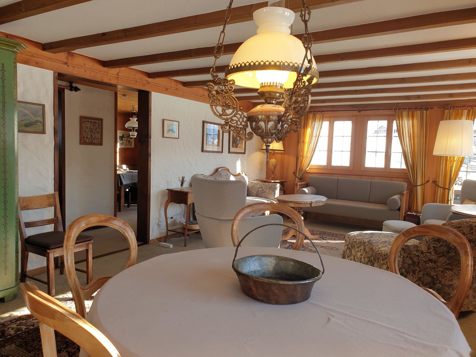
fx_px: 358
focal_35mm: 26
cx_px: 238
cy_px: 178
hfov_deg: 67.3
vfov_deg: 53.1
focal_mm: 4.3
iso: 50
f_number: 2.4
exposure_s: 1/111
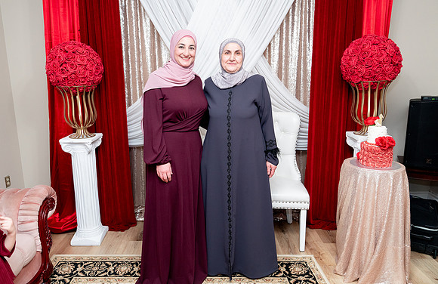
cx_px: 206
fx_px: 310
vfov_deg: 49.2
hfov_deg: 70.4
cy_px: 129
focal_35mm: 26
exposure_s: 1/160
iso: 1600
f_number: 2.8
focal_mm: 24
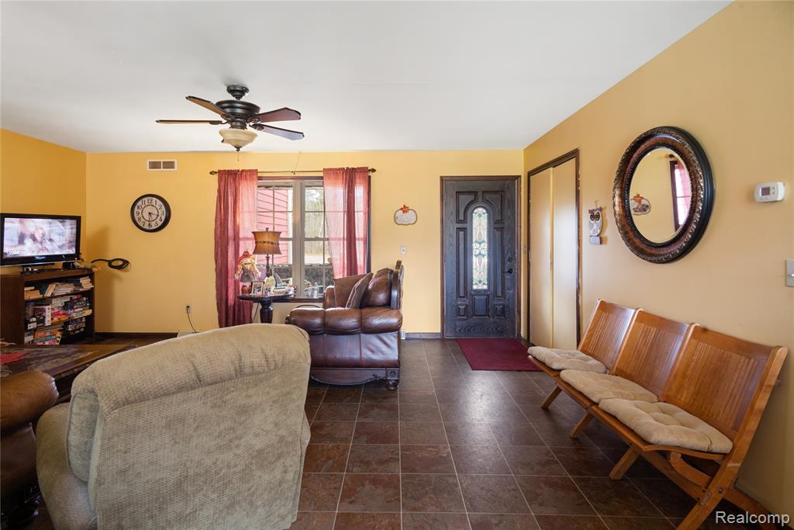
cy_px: 265
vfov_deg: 43.6
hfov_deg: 61.9
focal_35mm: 30
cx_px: 397
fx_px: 662
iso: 320
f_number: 9
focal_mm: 30
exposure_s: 2
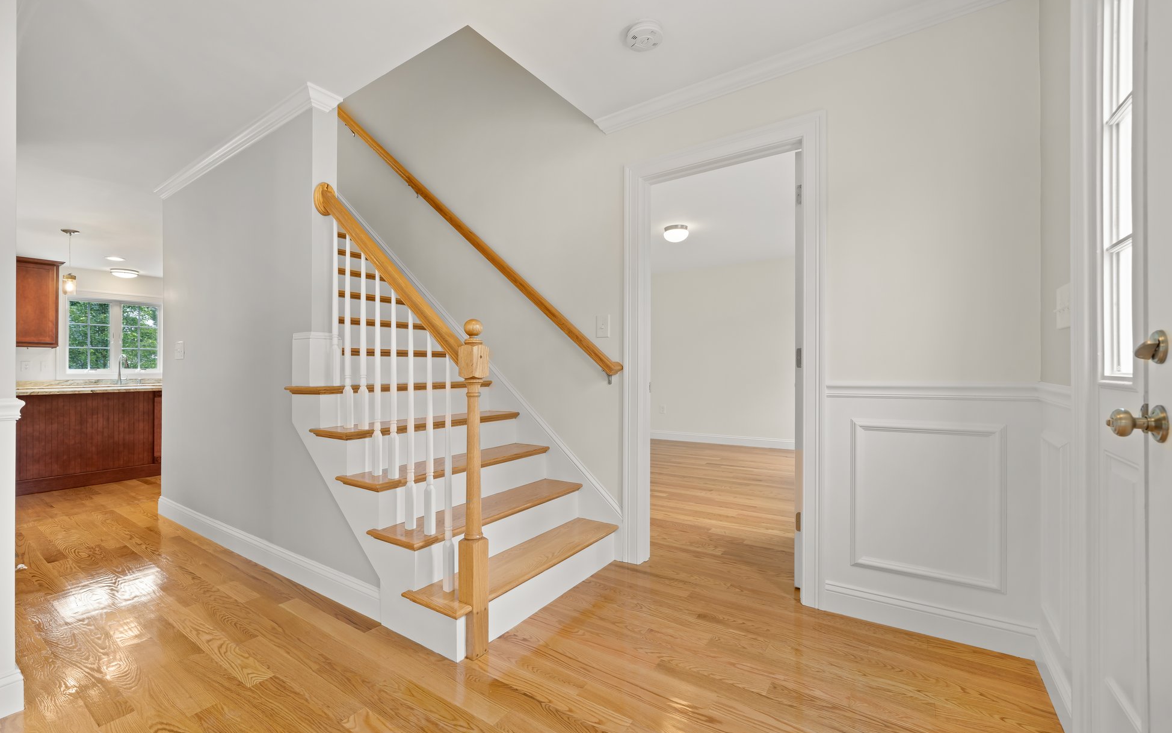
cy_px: 386
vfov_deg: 74.8
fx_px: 479
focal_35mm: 15
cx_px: 563
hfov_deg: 101.4
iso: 250
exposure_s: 1/3
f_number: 7.1
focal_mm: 14
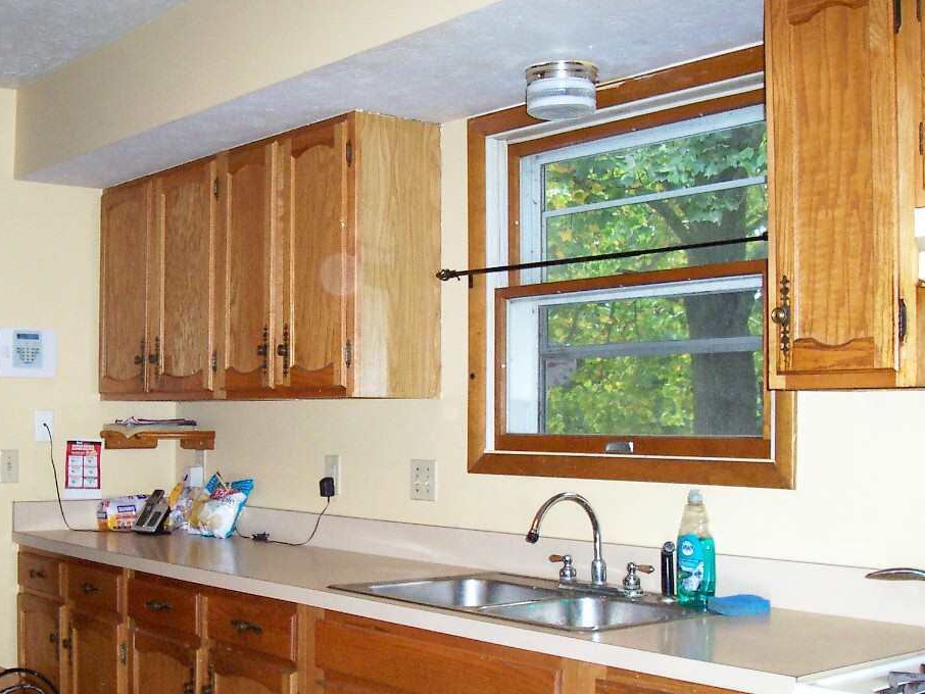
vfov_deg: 29.6
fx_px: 1310
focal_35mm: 49
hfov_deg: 38.7
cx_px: 372
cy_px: 402
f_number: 2.8
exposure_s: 1/60
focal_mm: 5.6
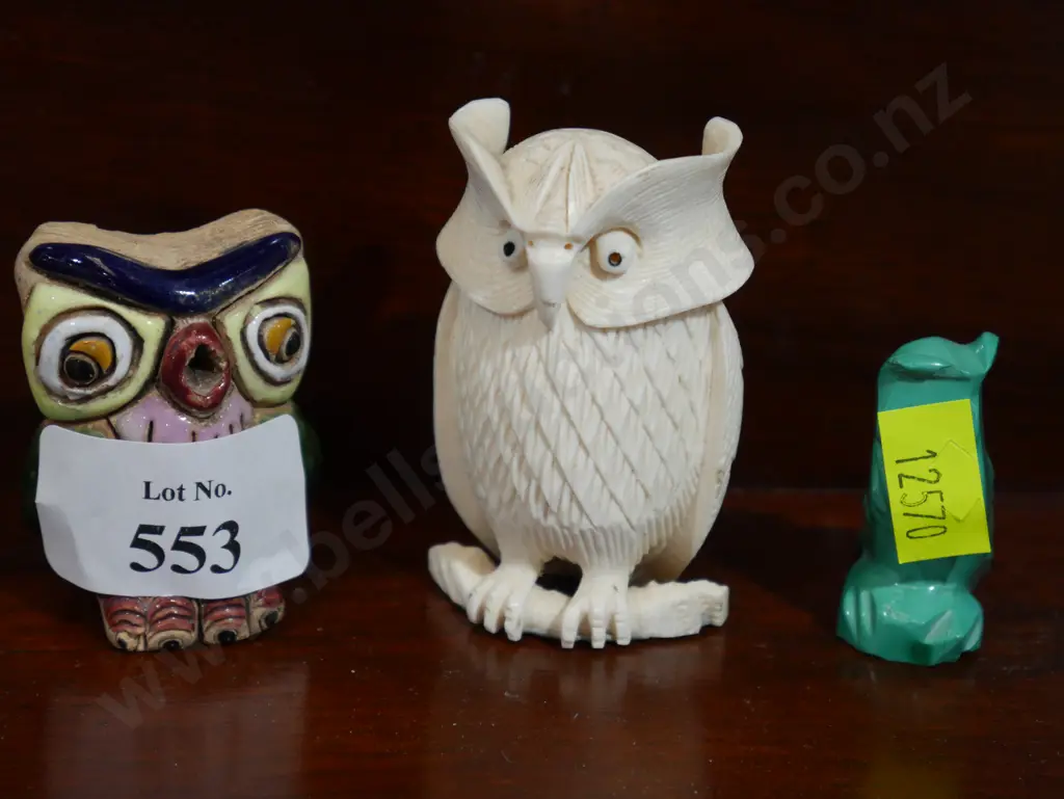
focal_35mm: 84
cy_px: 400
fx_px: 2583
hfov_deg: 23.3
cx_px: 532
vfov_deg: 17.6
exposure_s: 1/100
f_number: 5.6
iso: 1250
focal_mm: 42
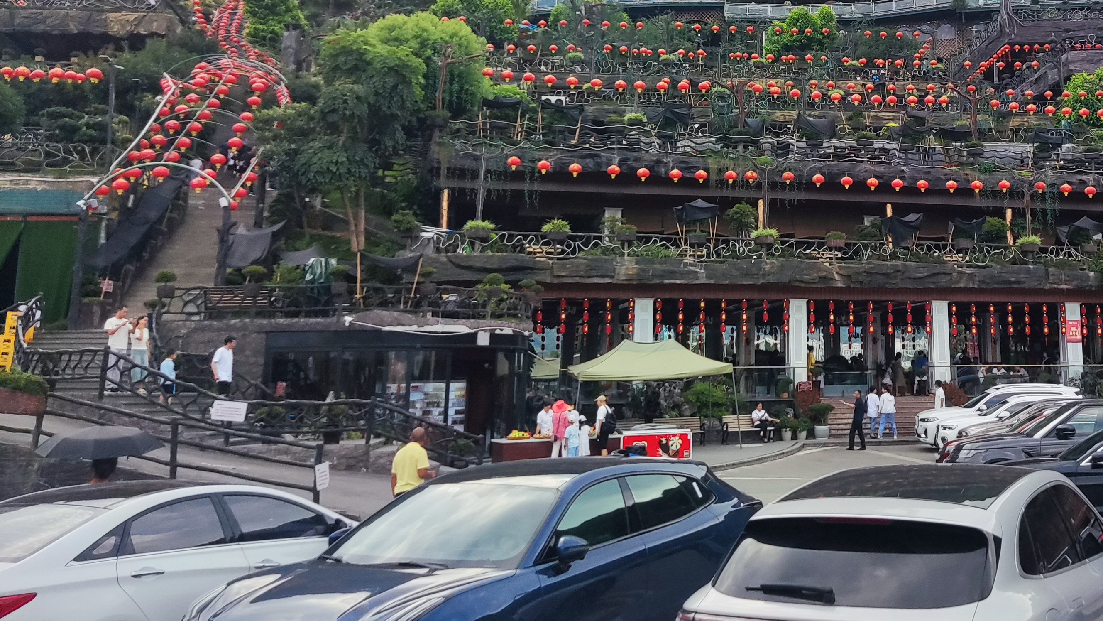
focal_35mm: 41
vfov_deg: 28.4
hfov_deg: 47.6
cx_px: 822
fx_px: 1199
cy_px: 120
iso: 50
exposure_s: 1/1079
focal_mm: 4.71
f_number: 1.79
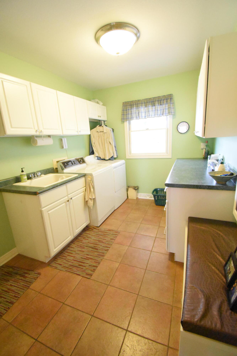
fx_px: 148
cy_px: 178
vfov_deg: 100.4
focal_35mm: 15
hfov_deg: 77.3
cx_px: 118
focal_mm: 10
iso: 8000
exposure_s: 1/125
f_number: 4.5
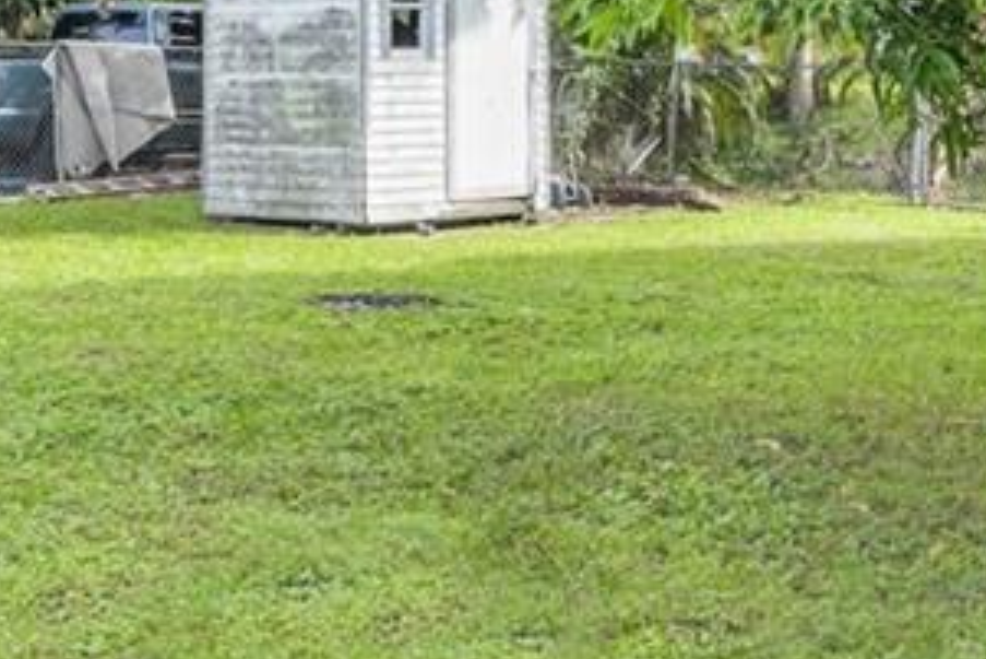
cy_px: 31
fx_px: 2329
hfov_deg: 23.2
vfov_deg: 15.8
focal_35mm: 85
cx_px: 927
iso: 200
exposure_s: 1/125
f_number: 8
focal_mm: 16
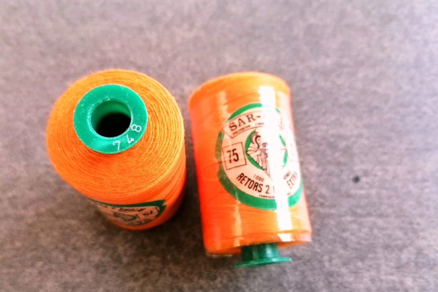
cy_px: 184
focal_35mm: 33
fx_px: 402
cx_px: 201
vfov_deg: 39.7
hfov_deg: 57.1
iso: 160
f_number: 1.8
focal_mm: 4.75
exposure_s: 1/540
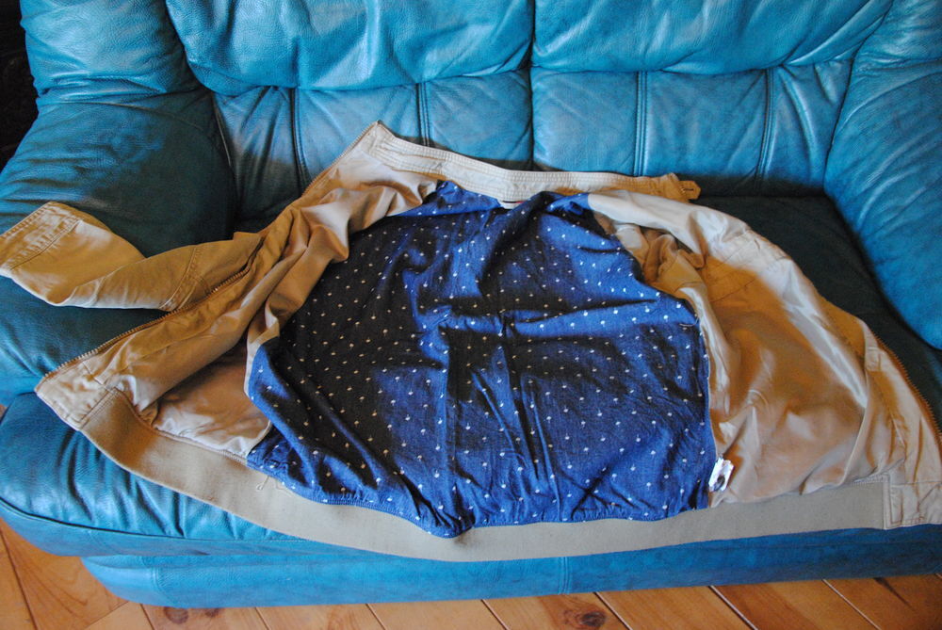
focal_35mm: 32
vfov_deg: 41.8
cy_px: 315
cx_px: 471
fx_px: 825
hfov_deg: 59.4
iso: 1600
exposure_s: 1/20
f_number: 3.8
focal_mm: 21
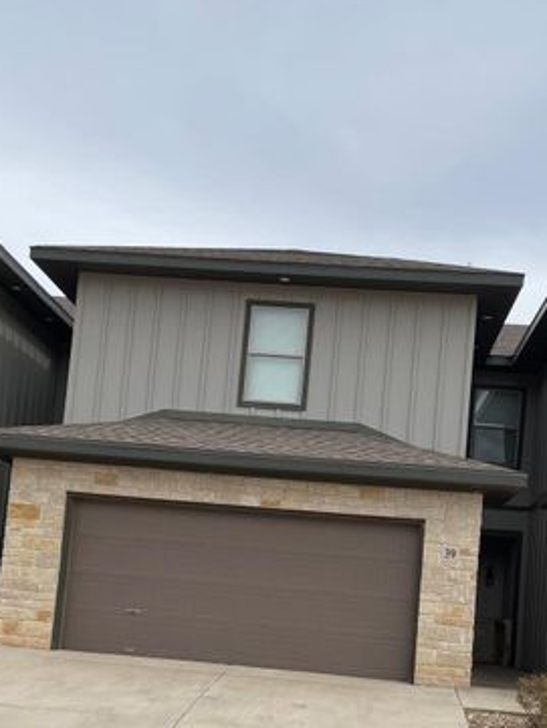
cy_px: 531
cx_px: 281
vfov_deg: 38.8
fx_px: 1011
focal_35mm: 48
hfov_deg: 30.3
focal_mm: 4.2
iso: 32
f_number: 1.6
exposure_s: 1/3731
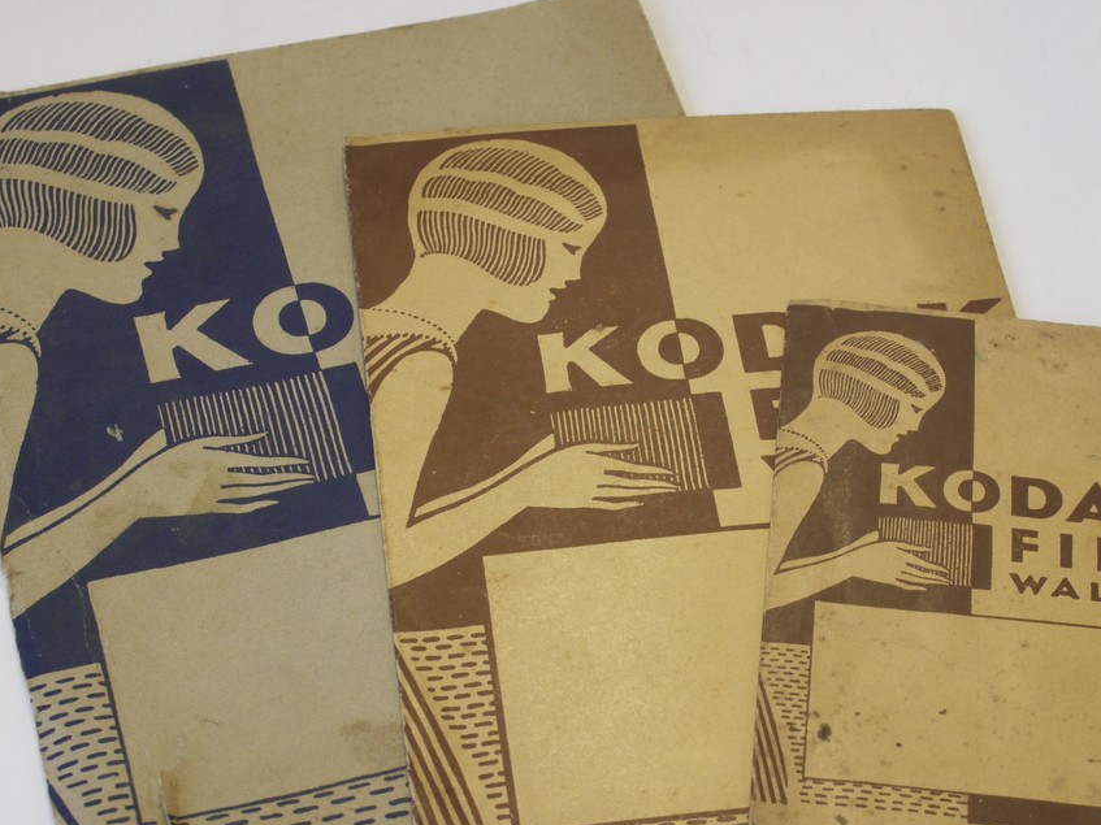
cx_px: 624
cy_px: 560
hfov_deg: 23.0
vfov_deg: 17.3
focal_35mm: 85
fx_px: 2703
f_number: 8
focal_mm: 30
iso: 400
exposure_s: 1/40
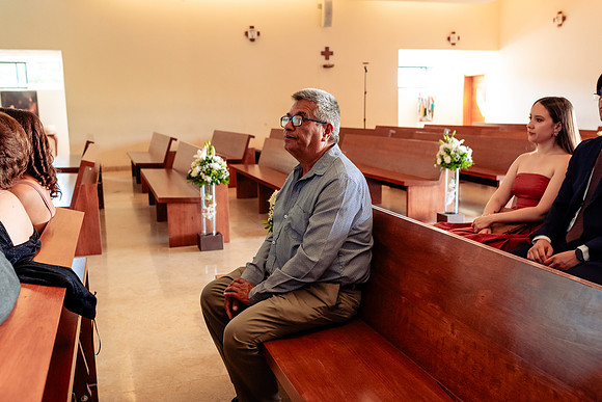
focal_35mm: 35
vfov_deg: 37.4
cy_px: 201
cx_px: 301
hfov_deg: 53.9
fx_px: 593
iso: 2500
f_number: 4.5
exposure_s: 1/160
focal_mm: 35
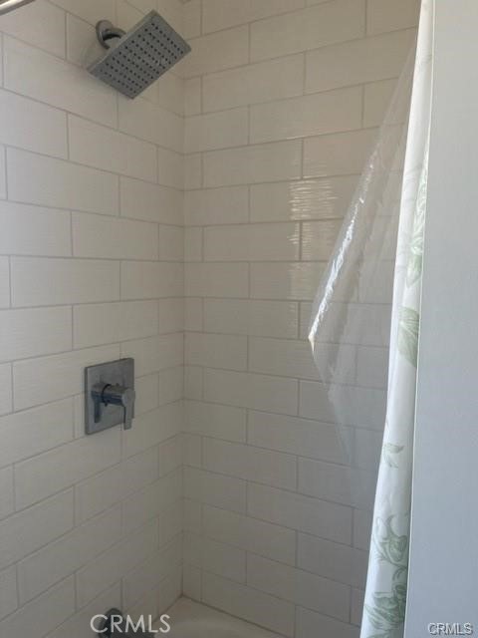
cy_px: 319
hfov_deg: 53.1
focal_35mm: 26
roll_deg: -0.5
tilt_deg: -4.8
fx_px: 479
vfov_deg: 67.3
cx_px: 239
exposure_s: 1/121
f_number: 1.6
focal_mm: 5.1
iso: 100
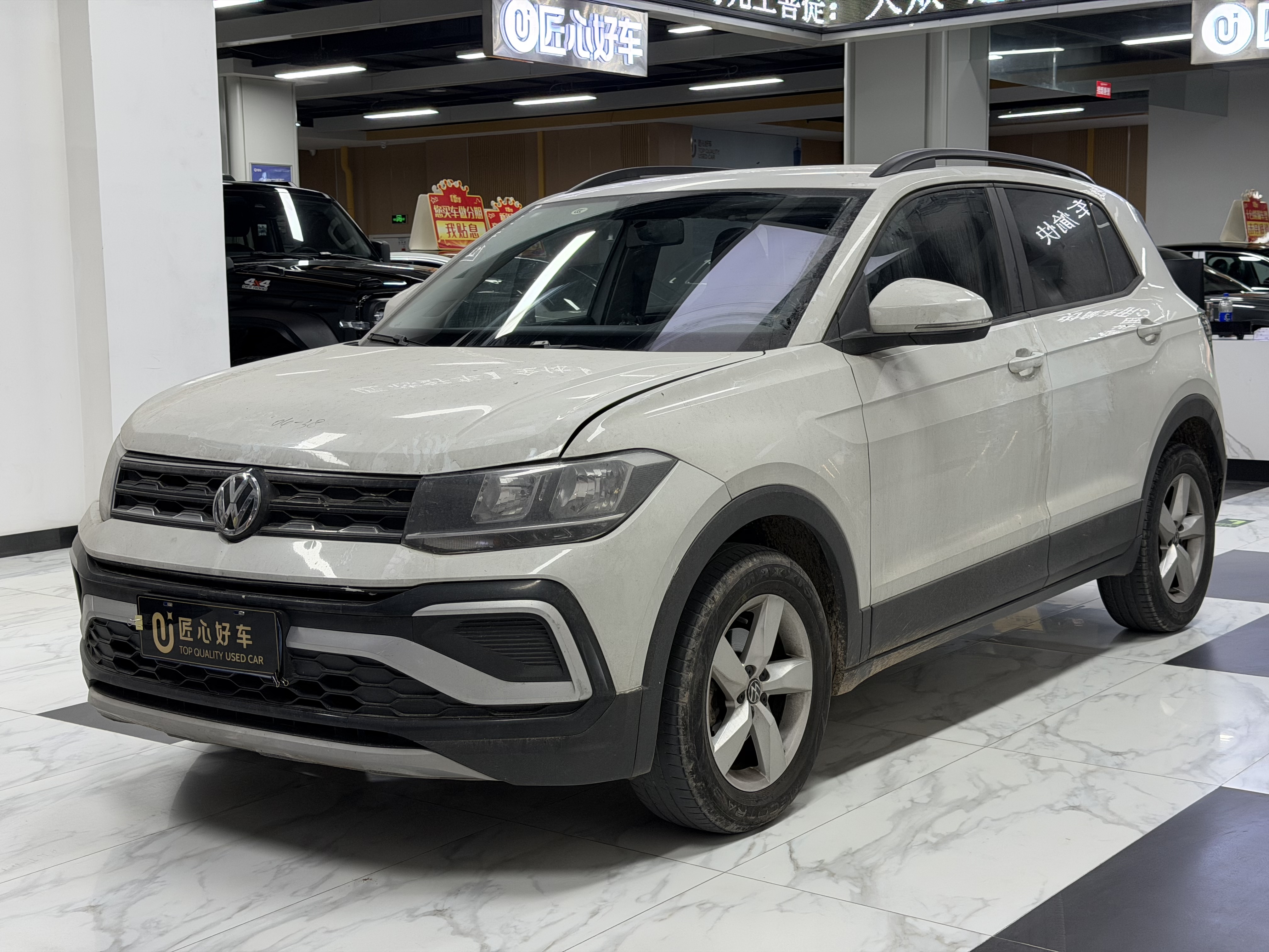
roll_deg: +0.8
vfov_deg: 30.3
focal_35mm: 48
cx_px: 634
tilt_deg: -6.0
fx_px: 1760
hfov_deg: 39.7
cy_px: 476
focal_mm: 6.76
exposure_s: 1/99
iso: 100
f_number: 1.78
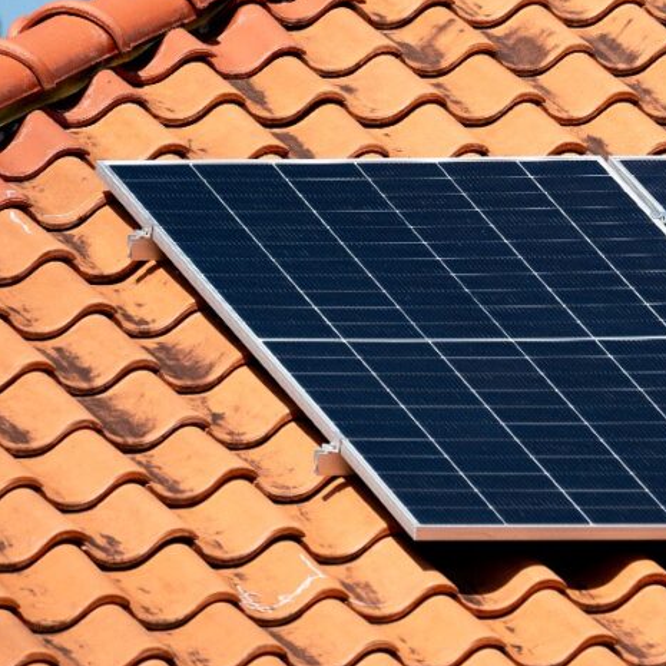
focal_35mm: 748
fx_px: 16282
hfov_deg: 2.3
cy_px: 197
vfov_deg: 2.3
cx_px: 663
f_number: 5.6
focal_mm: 400
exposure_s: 1/1000
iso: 200
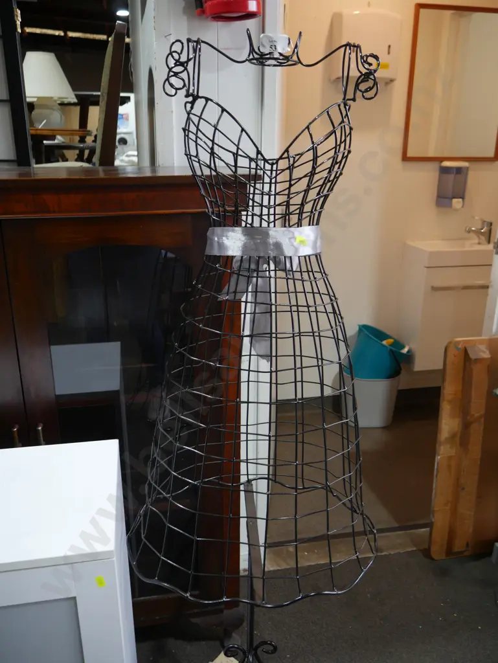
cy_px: 332
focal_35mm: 28
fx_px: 537
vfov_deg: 63.4
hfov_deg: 49.8
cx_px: 249
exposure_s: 1/80
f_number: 3.5
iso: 200
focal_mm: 14
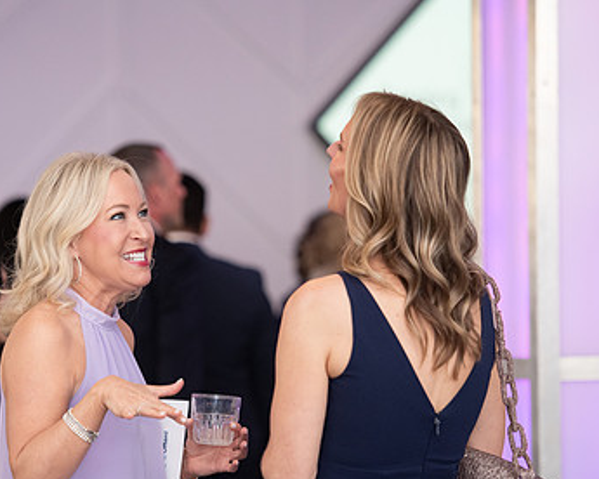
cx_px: 243
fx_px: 3776
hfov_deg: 9.1
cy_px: 308
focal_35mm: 213
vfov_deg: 7.3
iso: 1250
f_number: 2.8
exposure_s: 1/200
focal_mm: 135
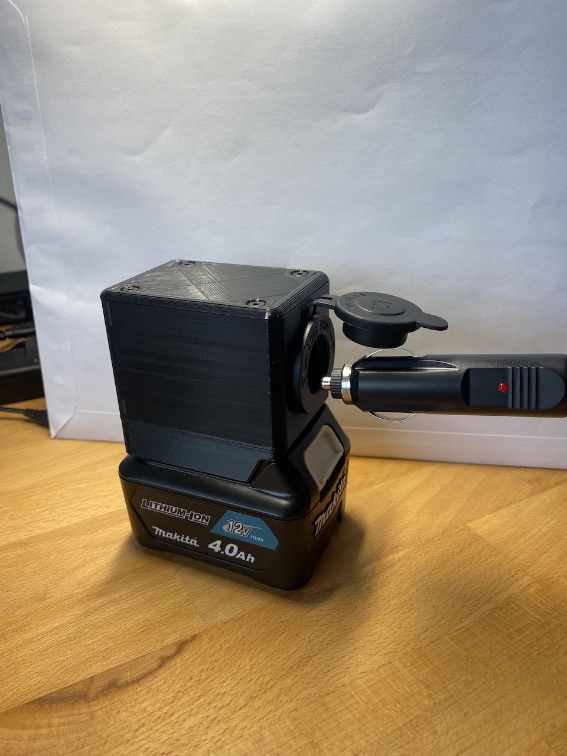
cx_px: 284
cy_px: 378
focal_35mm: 26
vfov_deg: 67.3
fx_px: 568
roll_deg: +1.4
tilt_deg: -25.2
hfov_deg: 53.1
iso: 40
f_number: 1.8
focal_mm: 4.25
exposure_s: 1/121
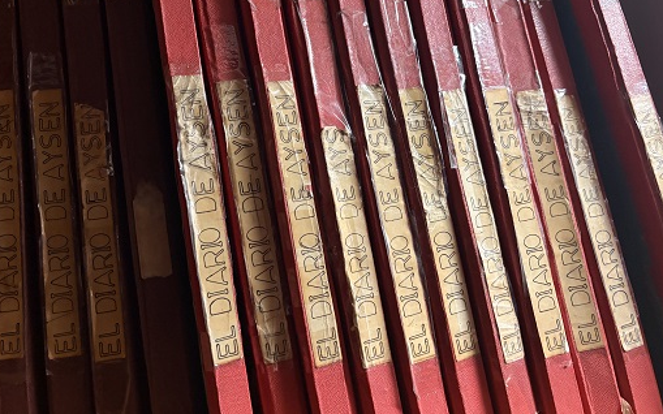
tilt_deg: +10.1
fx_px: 560
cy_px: 139
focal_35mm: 31
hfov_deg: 61.2
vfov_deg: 40.1
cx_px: 332
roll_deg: +0.1
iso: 400
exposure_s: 1/33
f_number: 1.6
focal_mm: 5.96
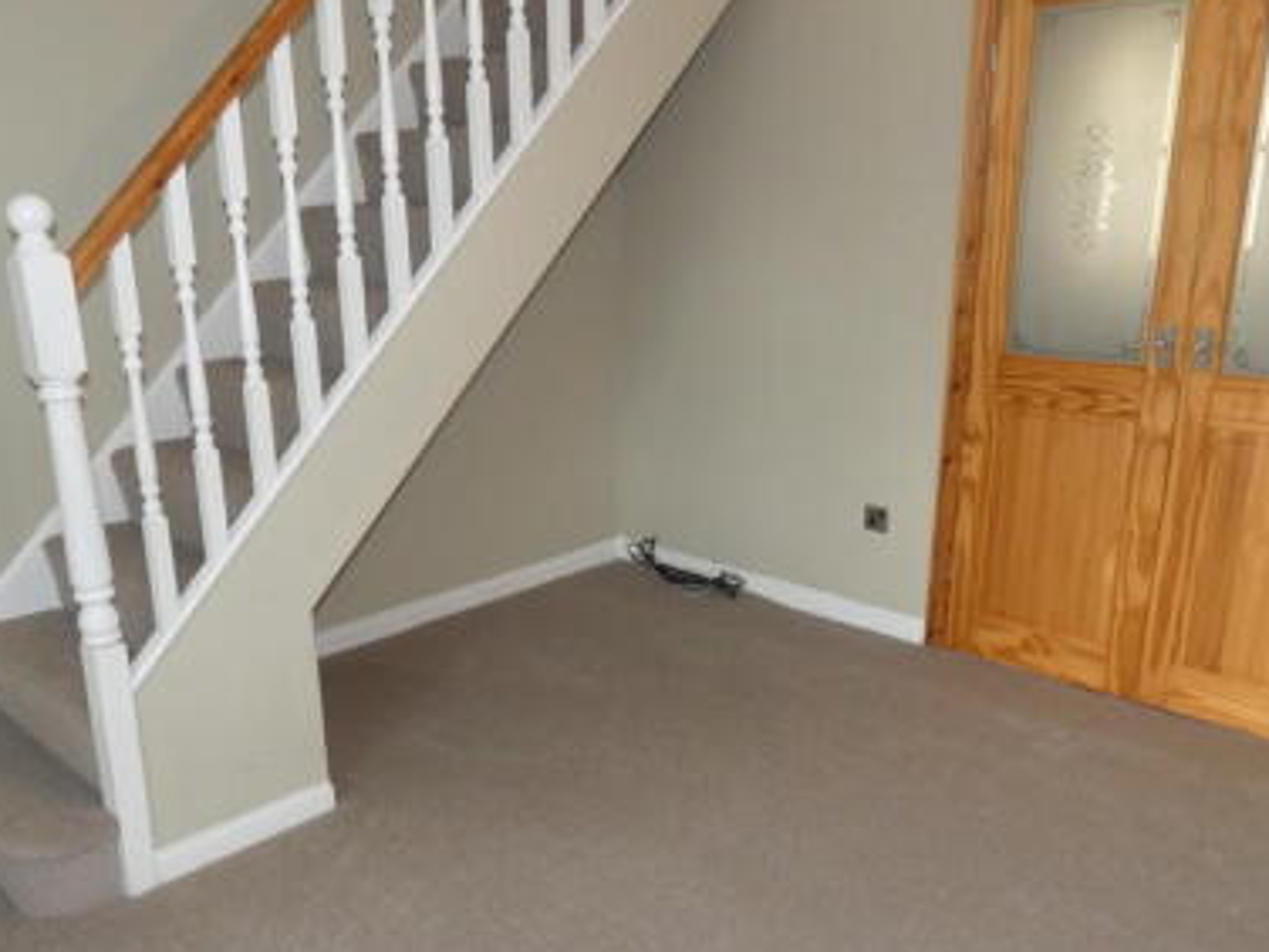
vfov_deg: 45.2
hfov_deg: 58.0
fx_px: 1136
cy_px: 565
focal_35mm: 31
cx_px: 532
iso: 400
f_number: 2.8
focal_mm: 3.6
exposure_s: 1/60
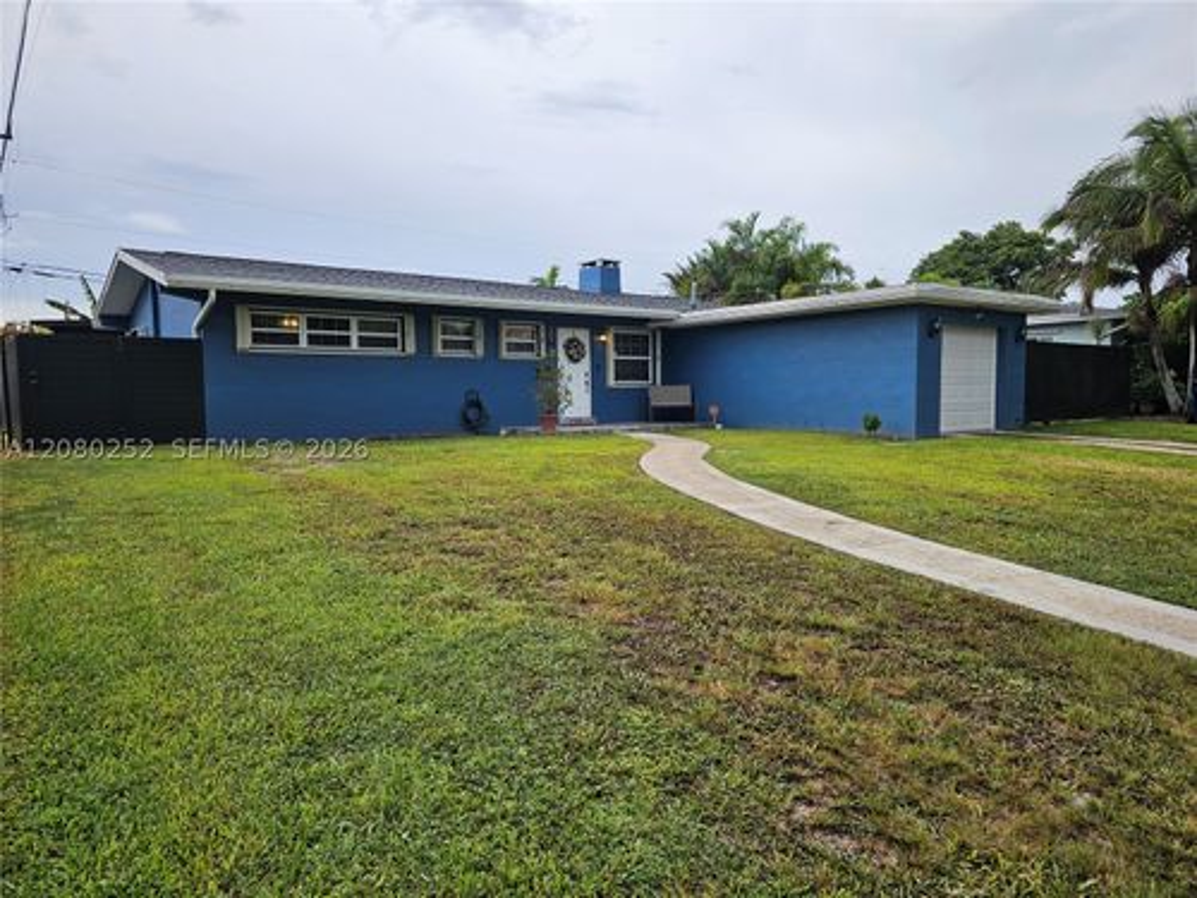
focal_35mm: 23
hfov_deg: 73.9
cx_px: 598
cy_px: 449
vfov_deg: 58.9
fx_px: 795
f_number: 1.7
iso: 10
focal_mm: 6.3
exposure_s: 1/225
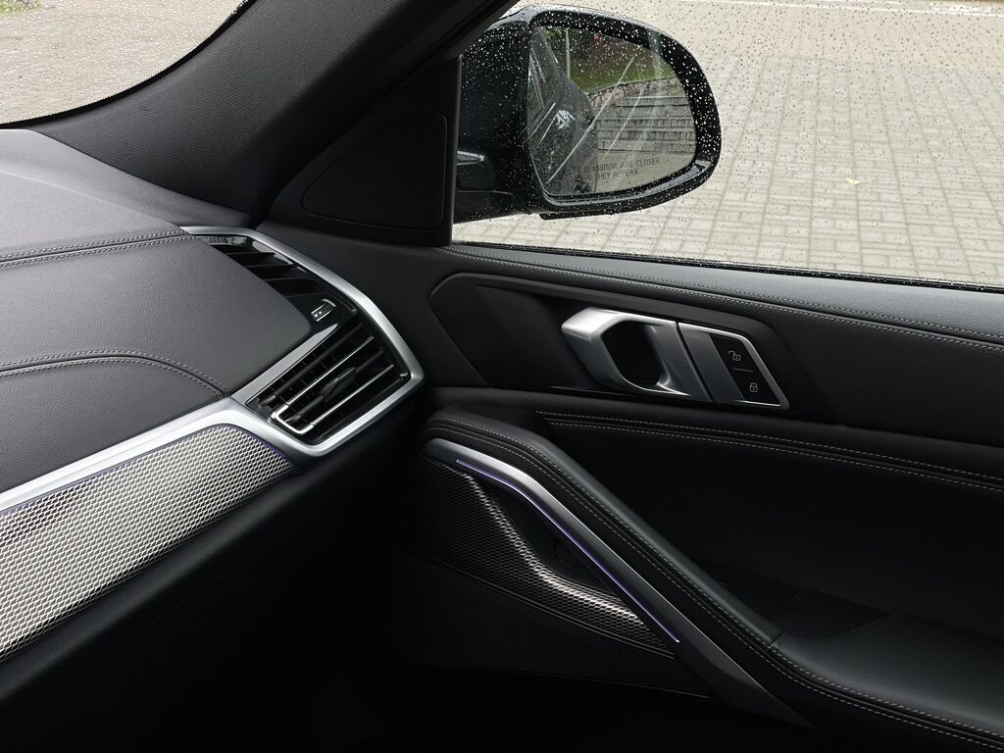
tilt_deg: -18.8
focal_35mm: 52
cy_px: 376
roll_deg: -3.2
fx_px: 1508
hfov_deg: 36.8
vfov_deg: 28.0
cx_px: 502
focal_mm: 6
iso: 32
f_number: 2
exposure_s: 1/122
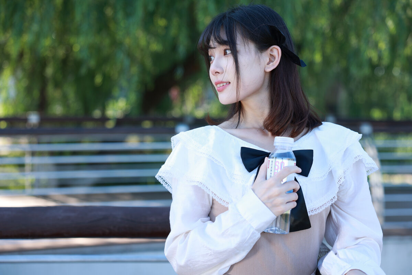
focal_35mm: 60
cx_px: 206
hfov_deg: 33.4
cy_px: 138
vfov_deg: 22.6
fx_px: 687
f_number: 2.8
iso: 100
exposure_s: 1/250
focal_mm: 60
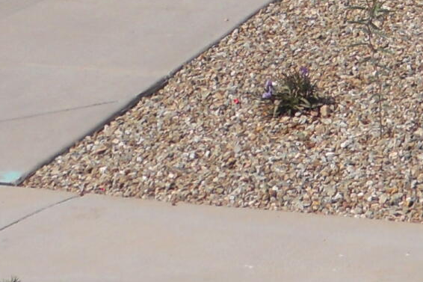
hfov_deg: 8.9
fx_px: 2655
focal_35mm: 226
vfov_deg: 5.9
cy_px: -346
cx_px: 655
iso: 80
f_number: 6.4
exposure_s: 1/500
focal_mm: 7.3
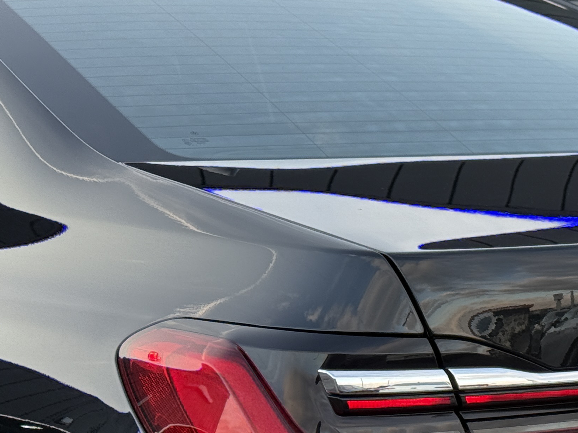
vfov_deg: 12.5
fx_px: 1970
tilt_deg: -5.3
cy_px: 292
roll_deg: -0.2
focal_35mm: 118
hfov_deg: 16.3
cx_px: 612
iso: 64
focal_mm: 6.76
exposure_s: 1/310
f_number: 1.78
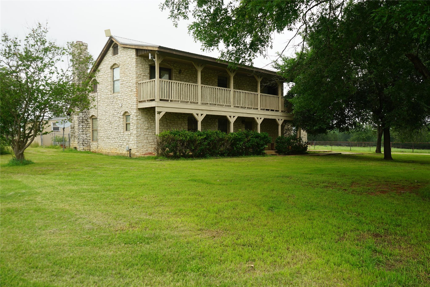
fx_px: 346
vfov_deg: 45.0
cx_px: 215
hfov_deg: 63.7
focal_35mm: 29
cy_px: 144
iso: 100
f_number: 5.6
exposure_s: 1/60
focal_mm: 29
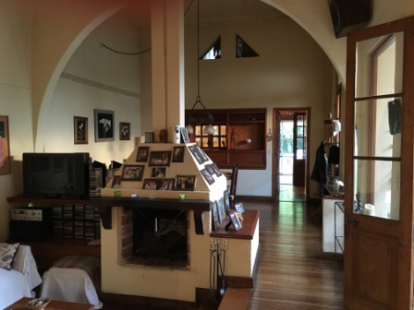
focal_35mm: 29
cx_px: 207
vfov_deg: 48.2
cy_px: 155
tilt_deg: -1.7
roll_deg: -0.7
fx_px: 347
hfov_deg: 61.7
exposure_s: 1/17
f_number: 2.2
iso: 250
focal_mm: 4.15
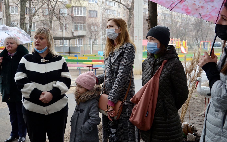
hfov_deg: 49.3
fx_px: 247
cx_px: 114
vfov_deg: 32.0
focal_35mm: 40
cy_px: 69
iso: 800
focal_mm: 26
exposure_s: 1/250
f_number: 4
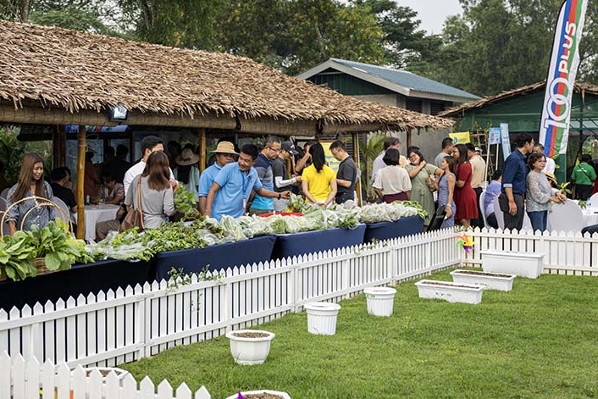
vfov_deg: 25.5
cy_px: 181
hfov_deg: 37.4
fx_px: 881
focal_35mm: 53
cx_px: 240
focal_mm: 39
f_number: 2.8
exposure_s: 1/250
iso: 64
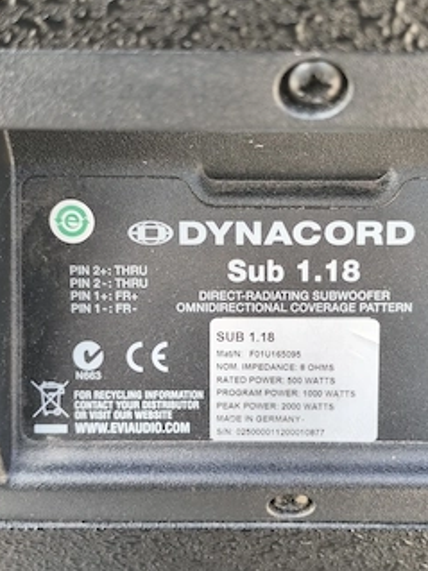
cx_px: 260
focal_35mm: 64
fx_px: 1056
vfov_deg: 30.3
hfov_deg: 22.9
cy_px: 306
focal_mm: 6.14
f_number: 1.65
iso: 64
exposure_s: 1/101
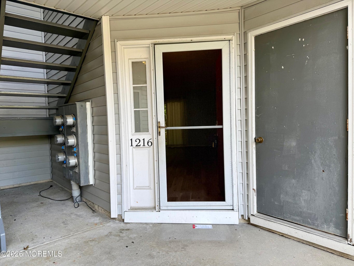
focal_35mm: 24
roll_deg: +1.2
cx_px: 177
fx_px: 245
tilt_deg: -2.1
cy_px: 133
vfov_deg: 56.8
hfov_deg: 71.6
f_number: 1.78
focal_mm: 6.76
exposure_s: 1/293
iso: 64
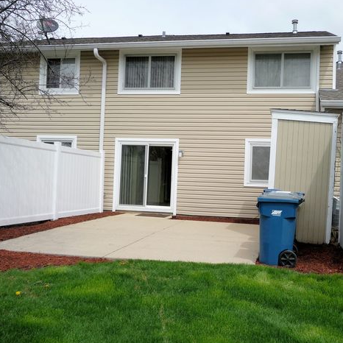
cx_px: 228
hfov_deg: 47.7
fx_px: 381
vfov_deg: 48.4
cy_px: 174
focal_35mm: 34
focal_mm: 4.7
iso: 100
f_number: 3.3
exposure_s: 1/1300
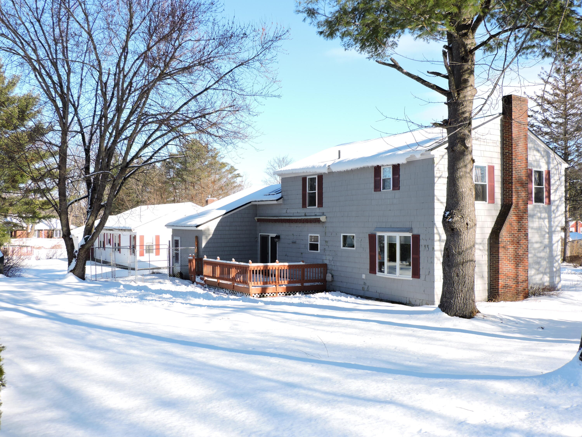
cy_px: 218
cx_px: 291
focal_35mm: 33
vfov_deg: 42.9
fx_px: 555
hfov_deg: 55.4
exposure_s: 1/500
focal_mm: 5.9
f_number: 3.2
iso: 100
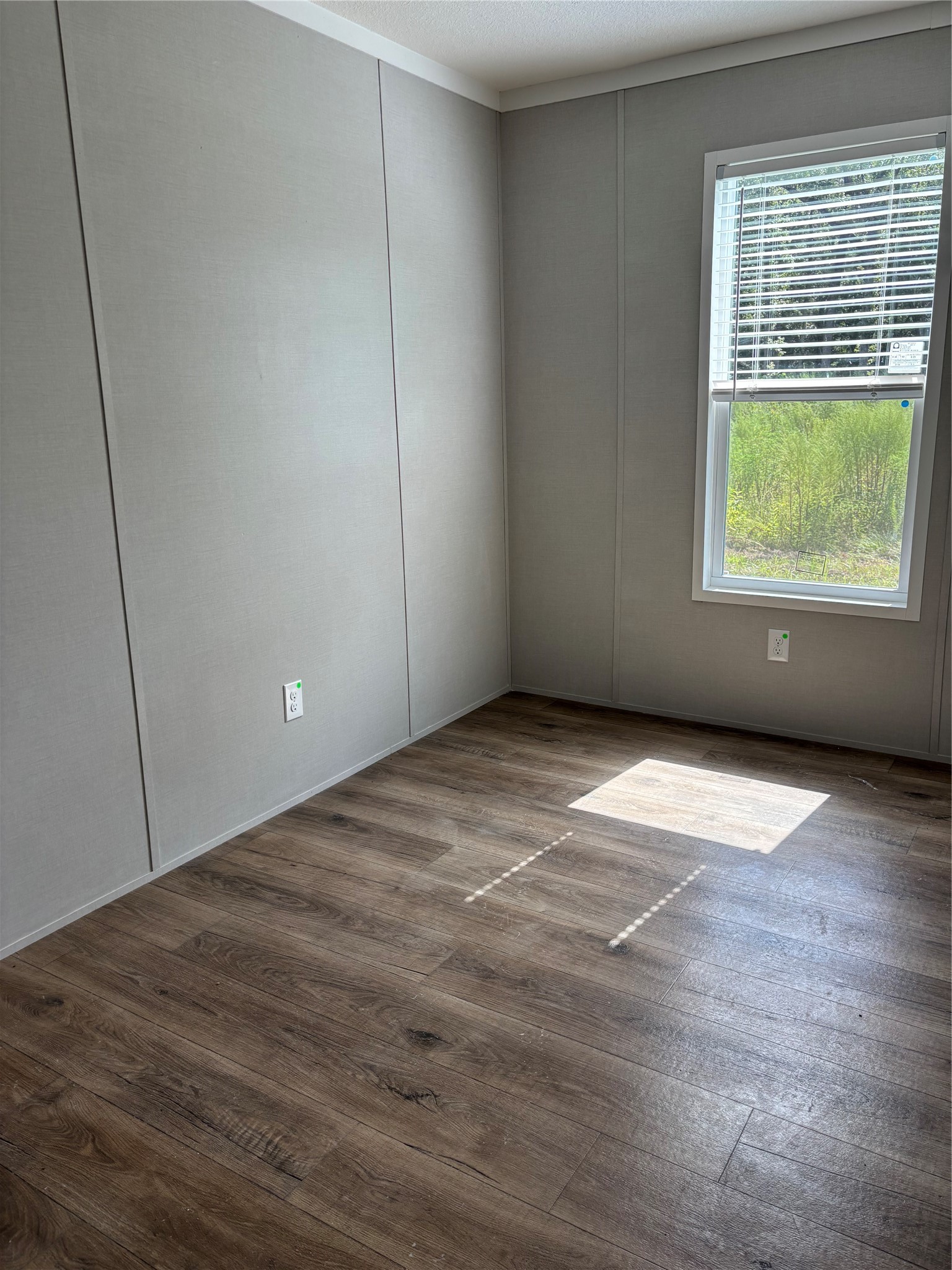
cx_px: 476
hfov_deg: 53.1
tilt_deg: -13.2
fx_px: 953
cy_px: 635
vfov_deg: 67.3
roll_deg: +0.9
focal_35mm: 26
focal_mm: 5.96
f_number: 1.6
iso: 50
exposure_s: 1/171
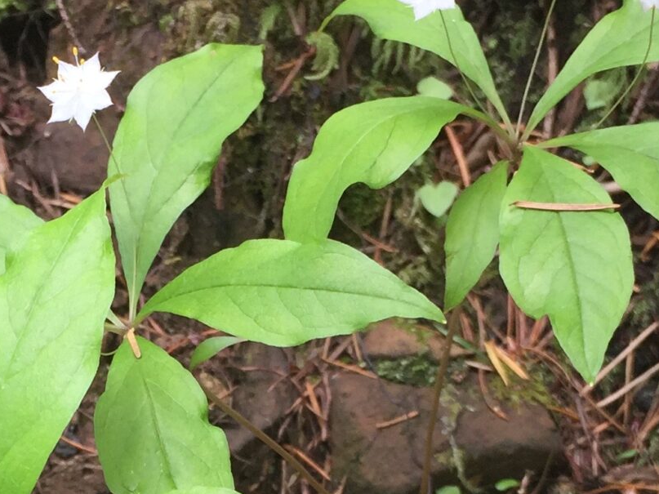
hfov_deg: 21.3
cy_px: 548
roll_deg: +2.7
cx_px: 252
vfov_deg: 15.6
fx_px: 1751
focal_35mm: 92
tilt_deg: -28.4
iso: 32
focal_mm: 4.15
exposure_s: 1/120
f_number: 2.2
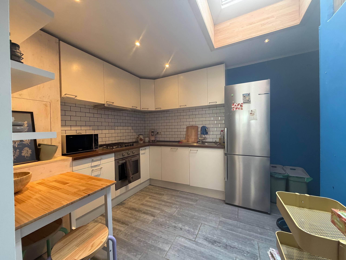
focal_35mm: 14
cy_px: 130
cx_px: 173
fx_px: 140
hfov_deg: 102.1
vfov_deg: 85.7
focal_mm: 2.22
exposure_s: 1/121
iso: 320
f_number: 2.2
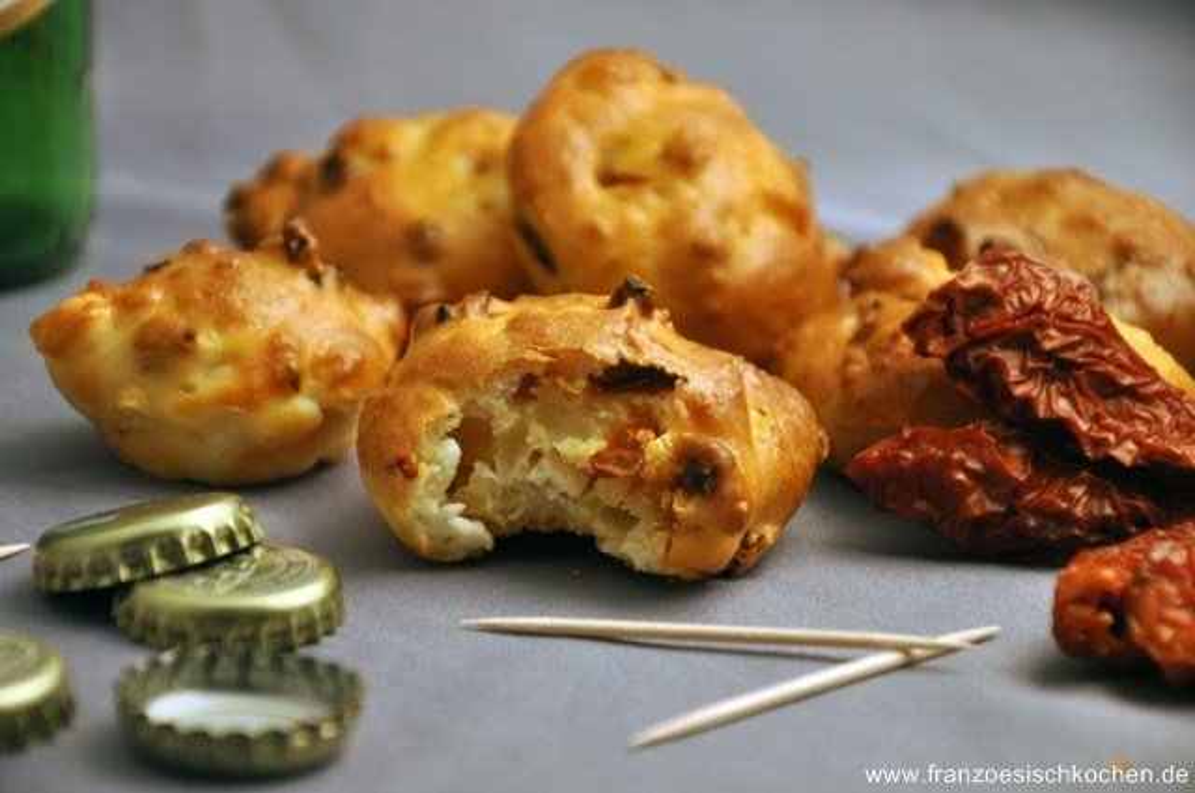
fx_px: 5221
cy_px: 396
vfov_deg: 8.7
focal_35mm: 158
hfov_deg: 13.1
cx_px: 598
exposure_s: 1/125
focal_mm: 105
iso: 280
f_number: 5.6
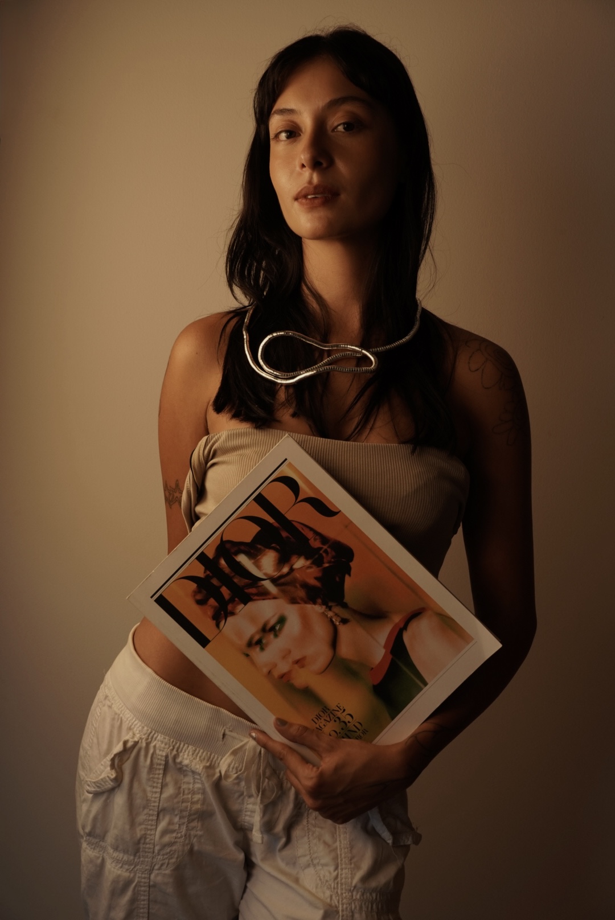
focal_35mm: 52
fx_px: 1343
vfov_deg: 37.8
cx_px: 308
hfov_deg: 25.8
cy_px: 460
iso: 400
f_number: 5.6
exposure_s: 1/100
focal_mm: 35
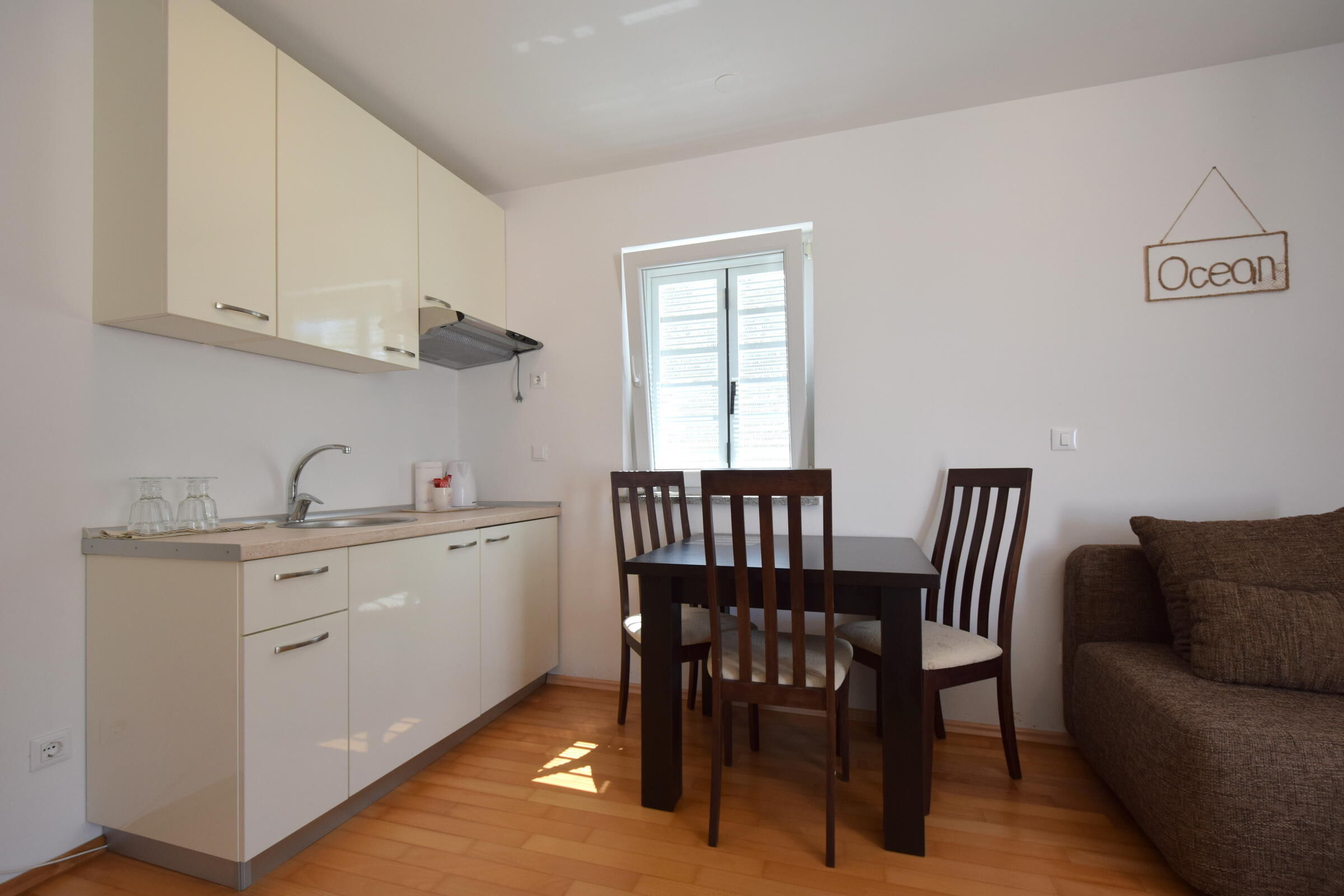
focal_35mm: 15
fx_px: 560
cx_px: 672
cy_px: 448
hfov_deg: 100.4
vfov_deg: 77.3
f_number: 5.6
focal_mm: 10
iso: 400
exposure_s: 1/125
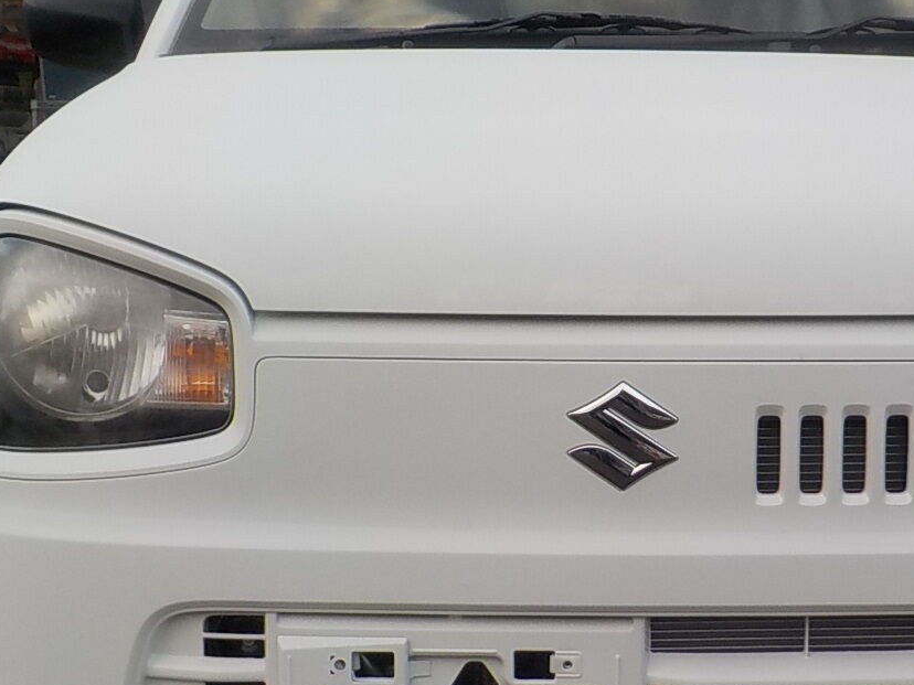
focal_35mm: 58
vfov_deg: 25.2
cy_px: 322
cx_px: 628
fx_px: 1531
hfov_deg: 32.9
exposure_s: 1/160
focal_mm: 4.1
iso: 125
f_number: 3.3
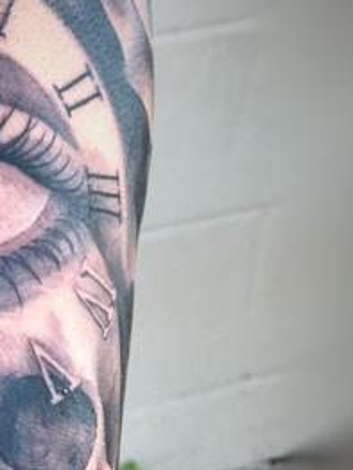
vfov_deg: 11.3
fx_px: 2362
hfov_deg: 8.4
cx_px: -79
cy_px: 359
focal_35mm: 174
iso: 40
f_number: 2.8
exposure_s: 1/93
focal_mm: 6.6
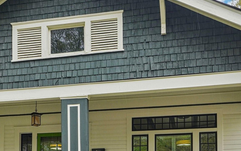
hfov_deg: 37.2
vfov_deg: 23.9
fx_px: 355
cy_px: 99
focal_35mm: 54
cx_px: 87
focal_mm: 20
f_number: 8
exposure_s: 1/30
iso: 250
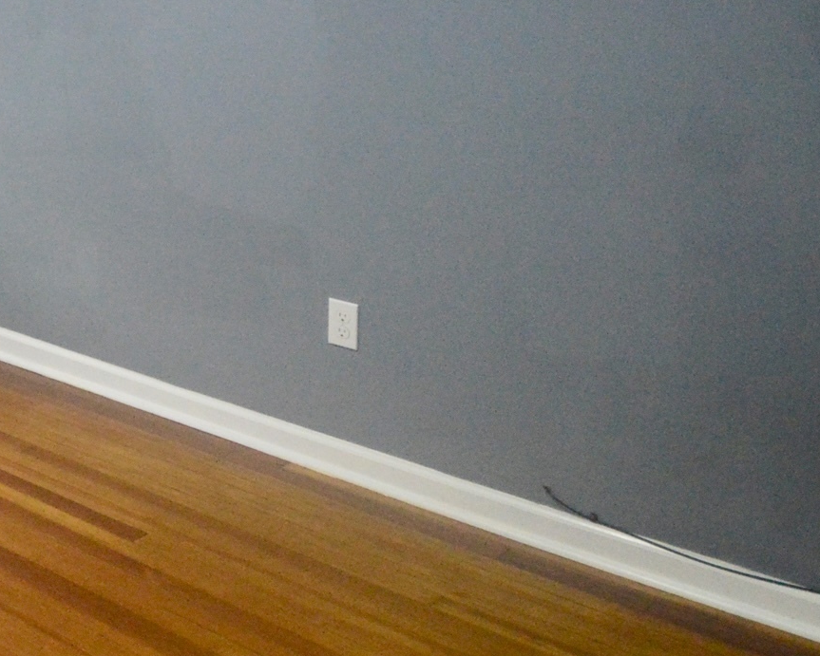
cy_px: -38
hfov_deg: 26.4
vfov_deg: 28.5
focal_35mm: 49
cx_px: -436
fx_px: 1190
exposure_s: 1/60
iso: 1800
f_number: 3.5
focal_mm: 10
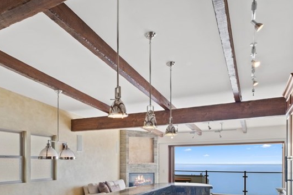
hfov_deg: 62.4
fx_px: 236
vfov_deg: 42.0
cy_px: 168
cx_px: 103
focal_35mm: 29
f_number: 8
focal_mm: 10
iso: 400
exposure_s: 1/5
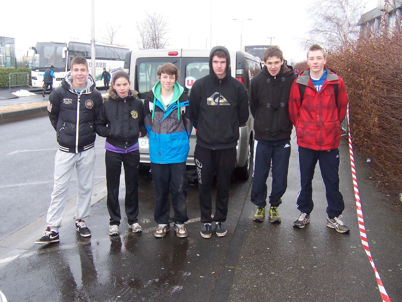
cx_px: 201
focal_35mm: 36
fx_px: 418
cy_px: 151
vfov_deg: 39.7
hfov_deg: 51.4
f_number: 3.4
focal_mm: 5.6
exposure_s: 1/90
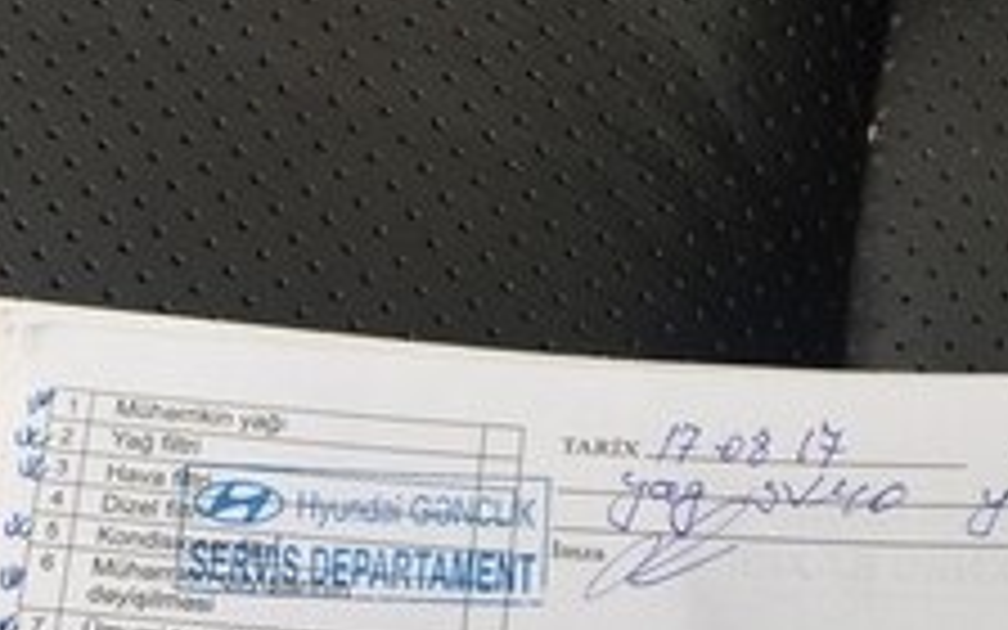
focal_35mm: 68
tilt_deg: -66.5
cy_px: 868
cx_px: 724
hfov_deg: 29.8
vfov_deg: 17.7
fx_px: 1868
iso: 32
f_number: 2.2
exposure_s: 1/114
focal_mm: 4.15
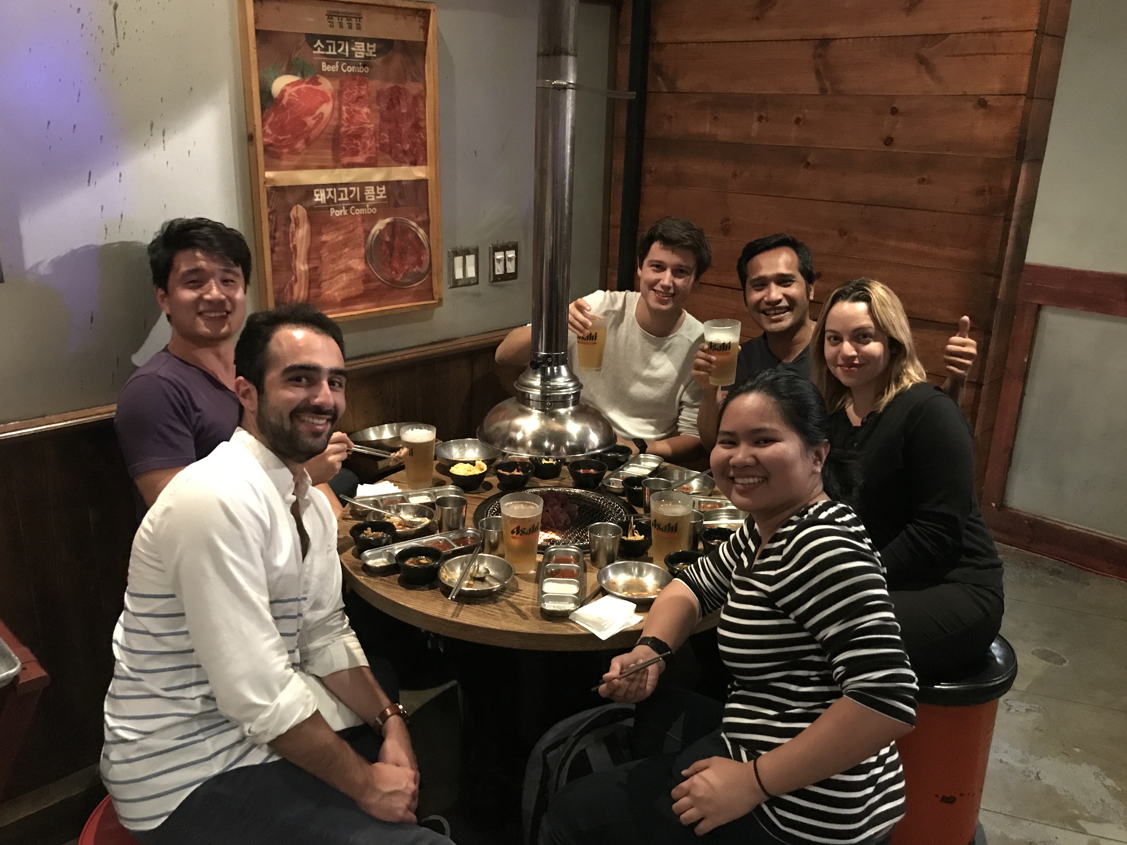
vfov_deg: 48.2
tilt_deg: -18.6
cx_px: 550
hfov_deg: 61.7
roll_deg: -2.0
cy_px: 425
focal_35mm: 29
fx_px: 944
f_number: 1.8
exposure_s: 1/4
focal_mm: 3.99
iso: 125
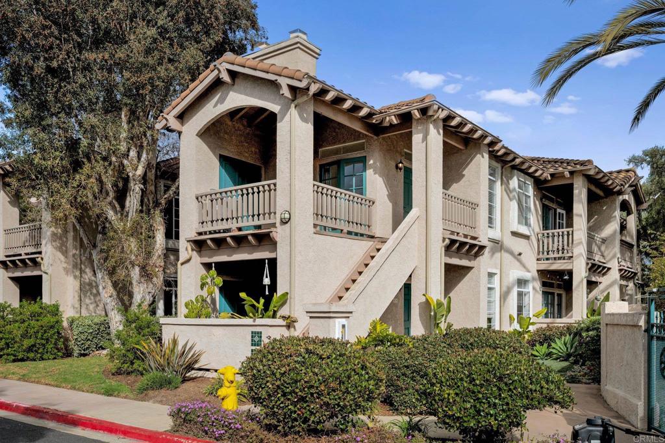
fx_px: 554
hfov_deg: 62.0
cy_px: 222
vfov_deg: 43.5
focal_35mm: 30
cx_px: 332
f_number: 8
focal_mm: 30
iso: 400
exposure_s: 1/2000
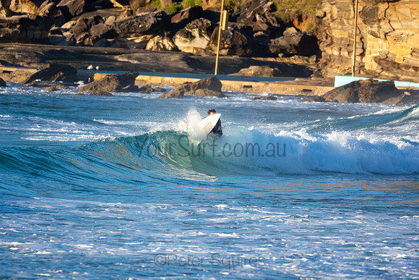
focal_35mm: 750
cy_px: 140
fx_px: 8731
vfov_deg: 1.8
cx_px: 210
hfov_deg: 2.7
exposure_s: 1/640
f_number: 5.6
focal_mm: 500
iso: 220
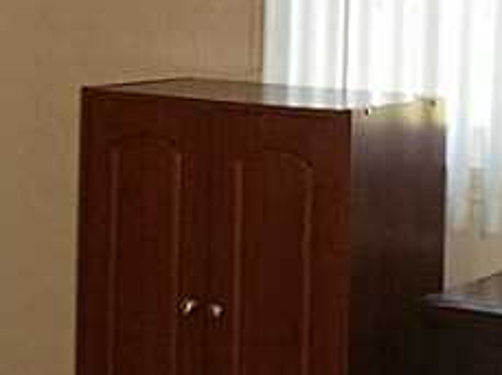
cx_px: 263
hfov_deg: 15.7
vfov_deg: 11.5
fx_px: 1824
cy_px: -67
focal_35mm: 126
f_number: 3.1
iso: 200
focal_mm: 6.3
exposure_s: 1/30
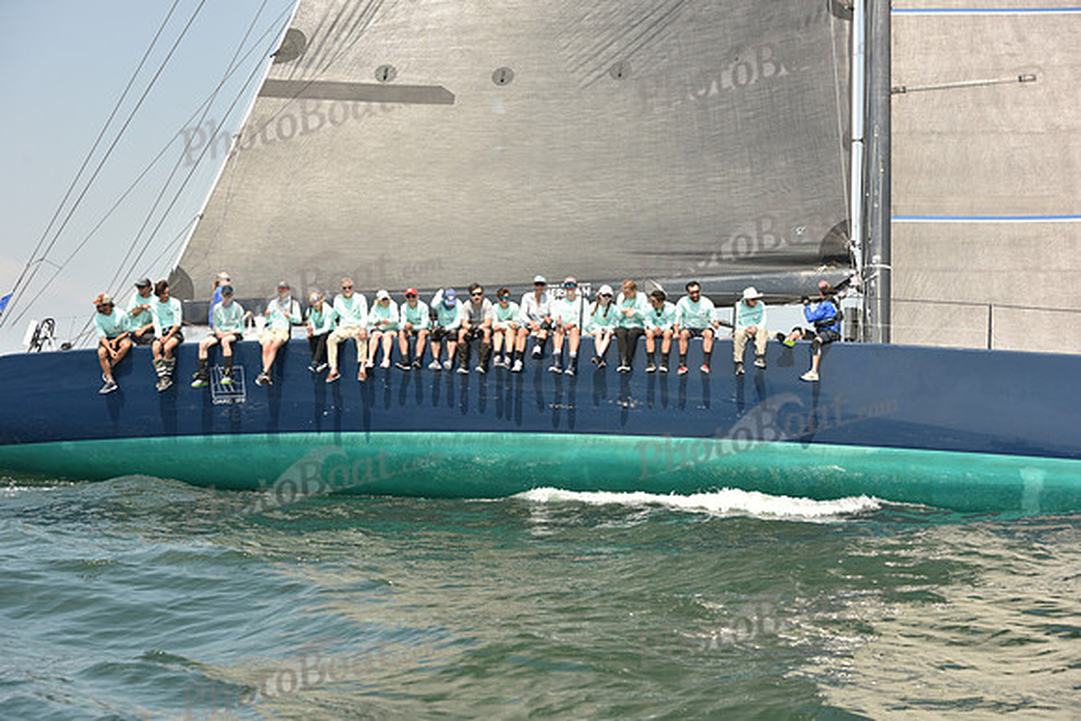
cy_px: 360
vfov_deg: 19.5
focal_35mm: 70
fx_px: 2102
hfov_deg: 28.8
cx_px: 540
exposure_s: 1/800
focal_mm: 70
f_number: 7.1
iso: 250
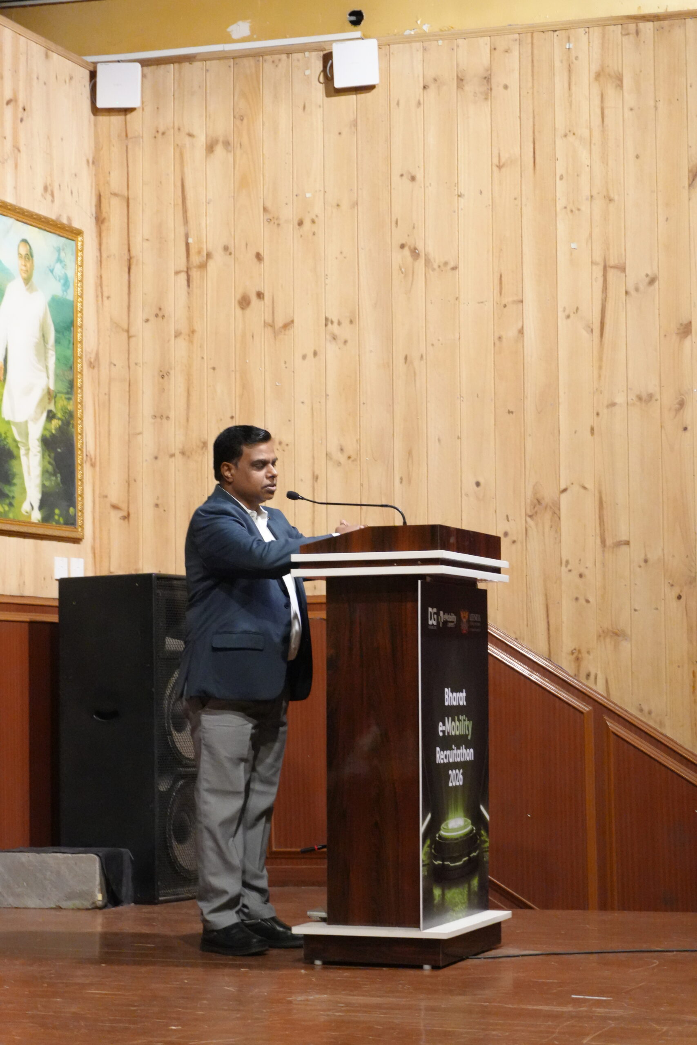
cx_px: 348
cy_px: 522
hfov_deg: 18.2
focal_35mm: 75
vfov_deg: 27.0
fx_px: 2178
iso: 6400
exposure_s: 1/80
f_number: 5.6
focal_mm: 50
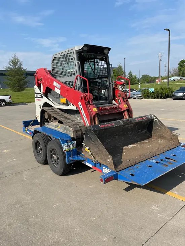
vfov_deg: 67.3
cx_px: 92
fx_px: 185
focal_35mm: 26
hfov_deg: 53.1
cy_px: 123
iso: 50
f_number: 1.6
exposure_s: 1/3413
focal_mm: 5.1
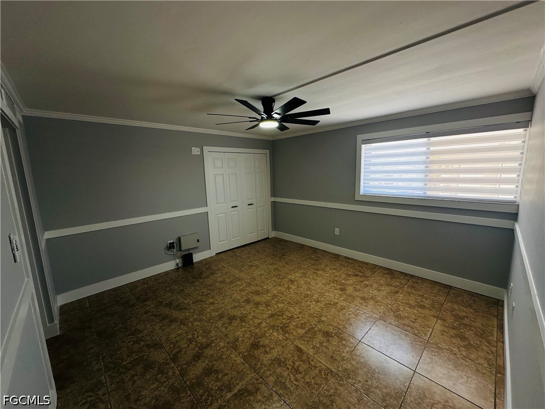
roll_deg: +1.3
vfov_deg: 85.7
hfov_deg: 102.1
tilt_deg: -8.2
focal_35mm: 14
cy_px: 204
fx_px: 220
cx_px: 272
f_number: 2.2
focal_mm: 2.22
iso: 50
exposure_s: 1/99
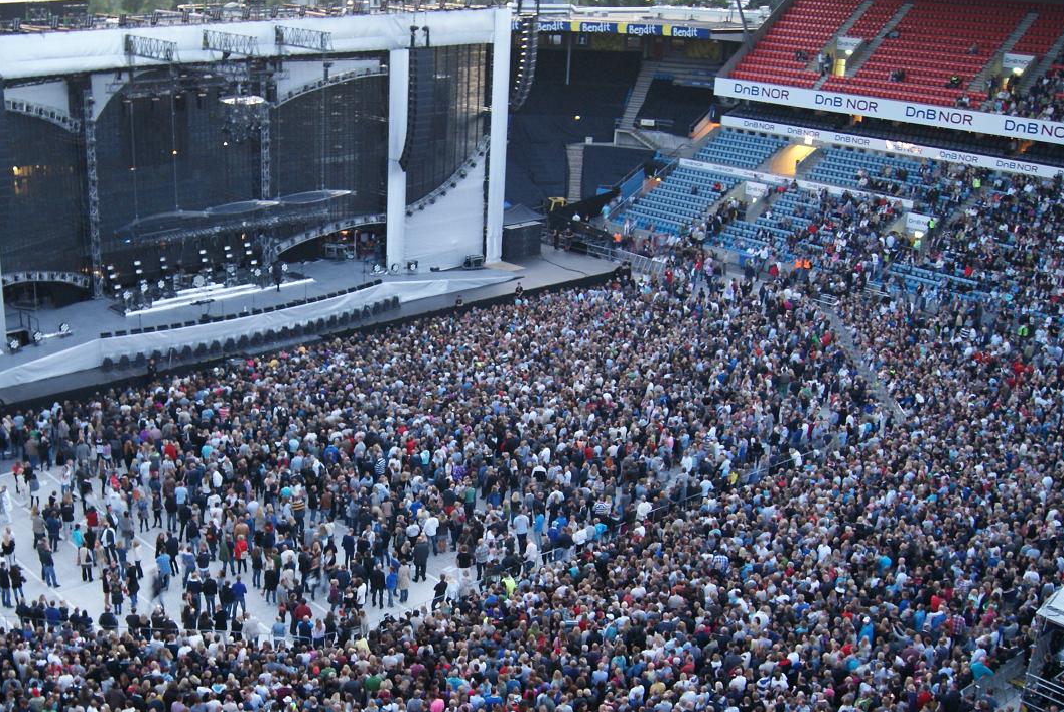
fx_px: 1302
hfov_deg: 44.0
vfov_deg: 30.5
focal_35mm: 44
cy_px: 446
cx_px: 376
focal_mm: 20
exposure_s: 1/4
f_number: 4
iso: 400
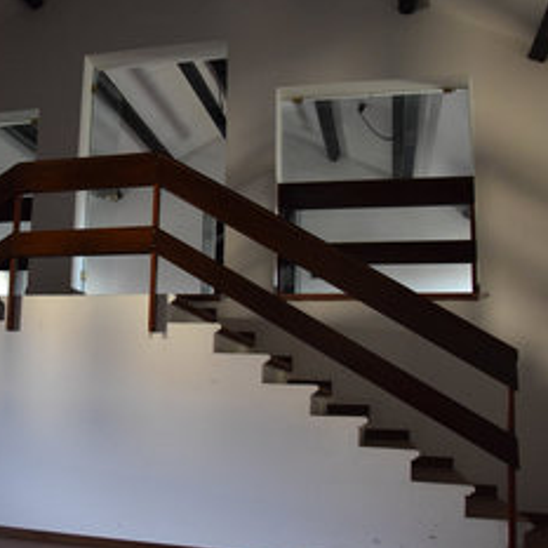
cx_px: 136
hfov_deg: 22.3
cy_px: 290
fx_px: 1374
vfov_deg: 22.5
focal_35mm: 77
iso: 3200
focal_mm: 35
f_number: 4.5
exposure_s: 1/100
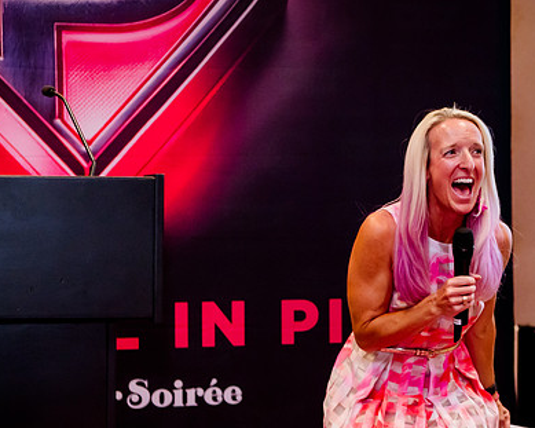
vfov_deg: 14.5
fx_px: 1678
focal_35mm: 106
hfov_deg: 17.9
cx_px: 455
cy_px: 223
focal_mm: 52
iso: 2500
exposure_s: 1/200
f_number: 3.2
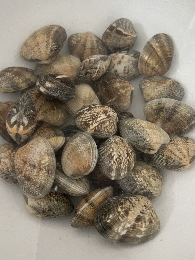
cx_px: 96
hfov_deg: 46.8
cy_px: 126
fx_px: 225
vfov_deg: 60.0
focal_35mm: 30
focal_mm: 5.7
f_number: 1.5
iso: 400
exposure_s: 1/60
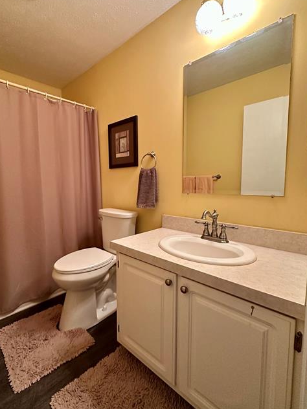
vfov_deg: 91.0
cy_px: 198
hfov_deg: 74.2
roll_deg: +0.4
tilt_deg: -3.9
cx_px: 129
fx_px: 201
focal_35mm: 17
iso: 500
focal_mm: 2.22
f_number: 2.2
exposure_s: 1/60
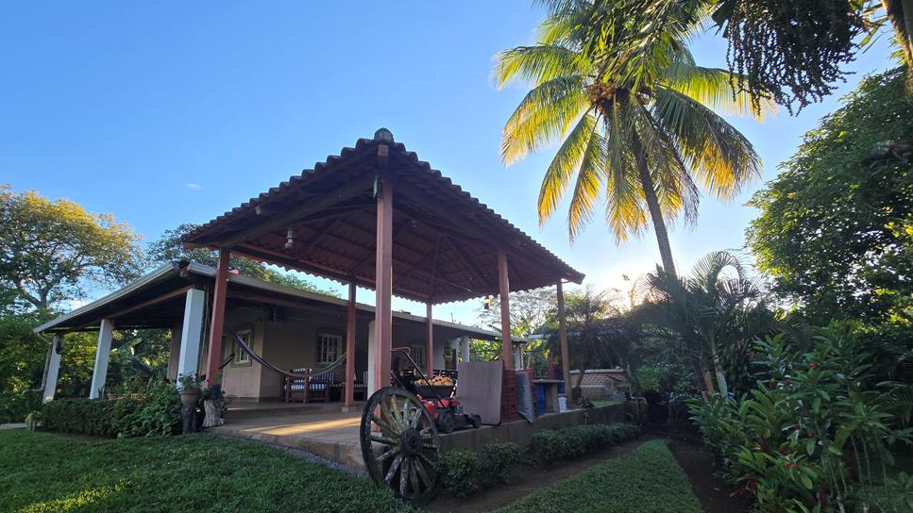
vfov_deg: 69.8
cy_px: 308
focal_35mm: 15
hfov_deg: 102.9
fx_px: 363
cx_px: 436
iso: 50
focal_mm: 2.2
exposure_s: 1/499
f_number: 2.2
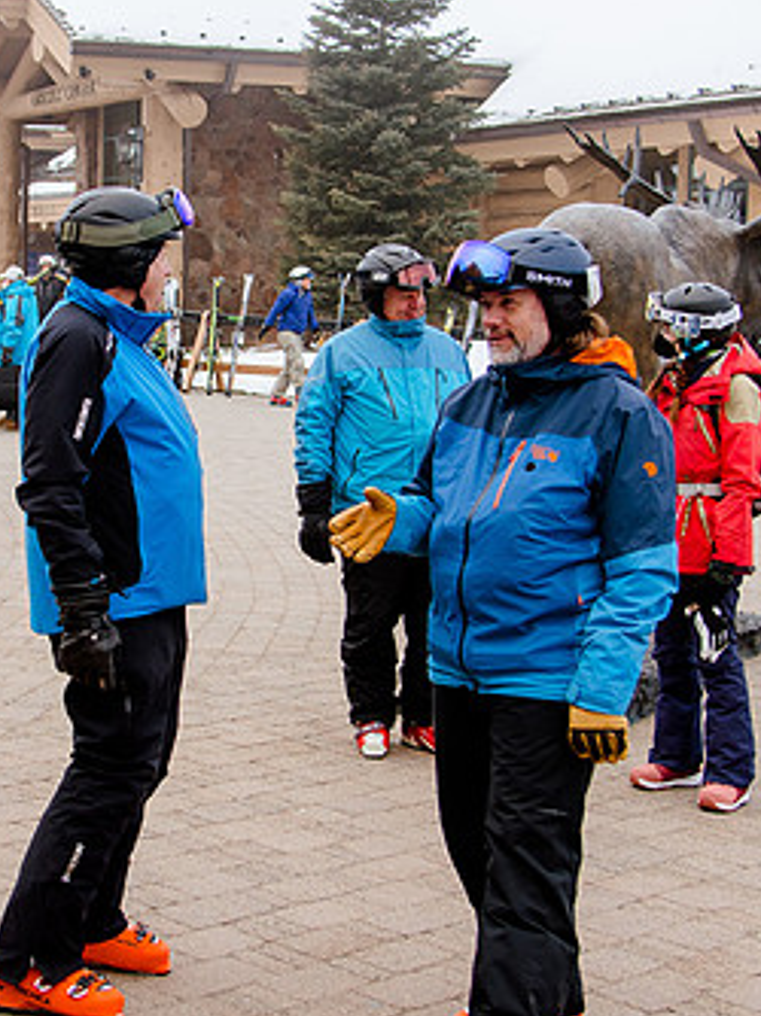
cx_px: 183
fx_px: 1849
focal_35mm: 63
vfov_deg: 30.7
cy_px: 449
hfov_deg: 23.0
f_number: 4
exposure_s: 1/200
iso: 320
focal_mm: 24
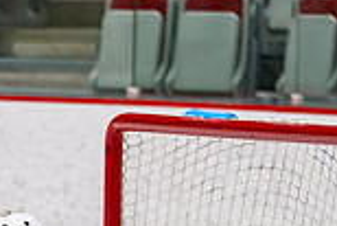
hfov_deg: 3.6
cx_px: -30
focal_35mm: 576
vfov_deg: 2.4
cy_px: 438
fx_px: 5397
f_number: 2.8
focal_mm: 130
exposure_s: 1/640
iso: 800
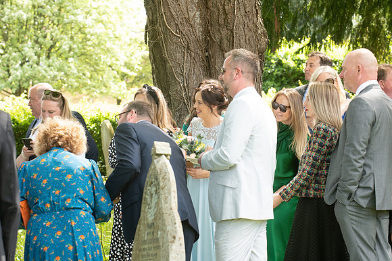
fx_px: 1306
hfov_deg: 17.1
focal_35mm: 120
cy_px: 130
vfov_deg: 11.4
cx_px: 196
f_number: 9
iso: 2000
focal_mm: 120
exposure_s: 1/400
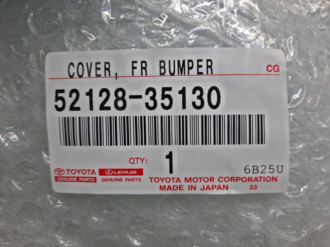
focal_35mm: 25
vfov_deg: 54.9
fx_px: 238
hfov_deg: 69.4
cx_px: 165
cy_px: 124
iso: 31
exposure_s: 1/50
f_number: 2
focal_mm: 4.6
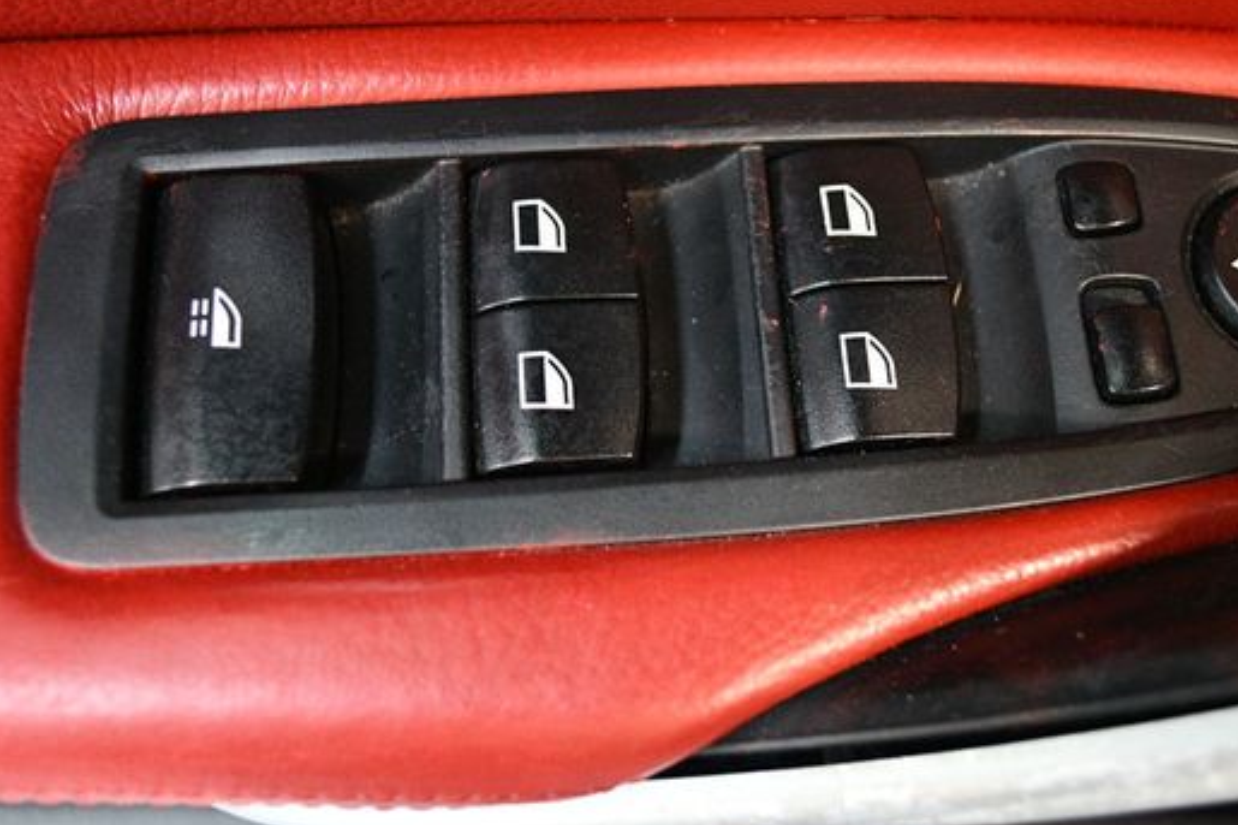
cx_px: 750
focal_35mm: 41
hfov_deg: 47.1
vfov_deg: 32.6
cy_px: 363
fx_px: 1409
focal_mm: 22
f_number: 4
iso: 5600
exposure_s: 1/60
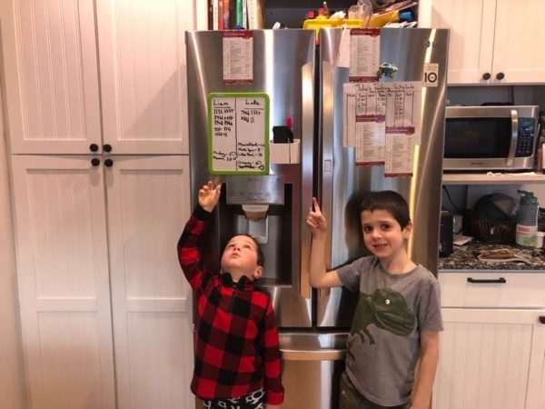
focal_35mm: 28
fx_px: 441
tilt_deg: -7.6
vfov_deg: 49.7
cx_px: 272
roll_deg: +0.0
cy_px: 204
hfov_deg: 63.4
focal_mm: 3.99
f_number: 1.8
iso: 64
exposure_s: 1/15
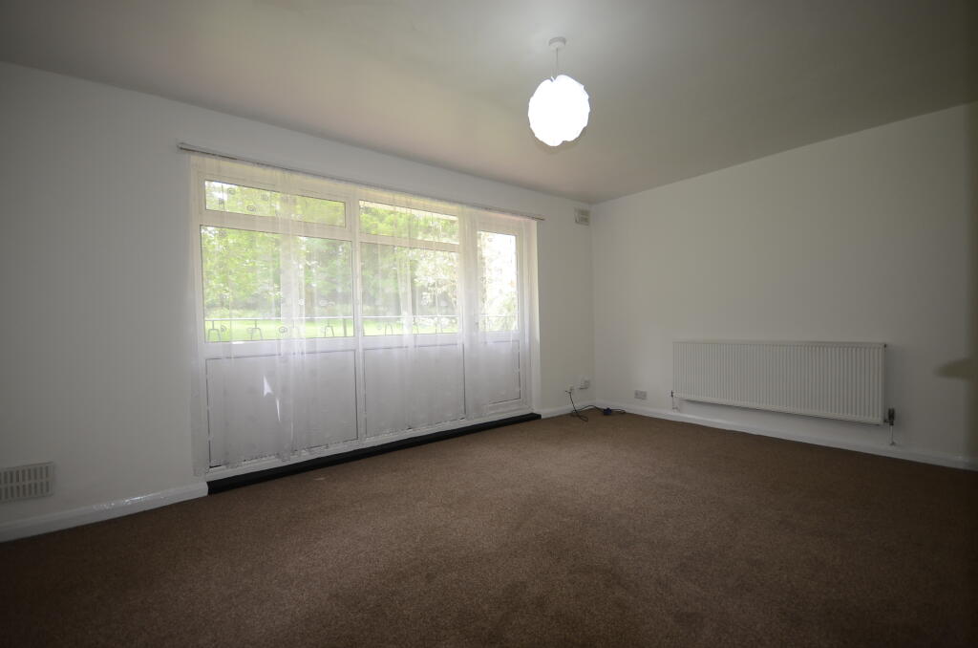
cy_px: 324
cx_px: 489
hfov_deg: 100.5
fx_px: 407
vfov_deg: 77.1
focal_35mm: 15
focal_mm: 10
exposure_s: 1/100
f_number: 4
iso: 320
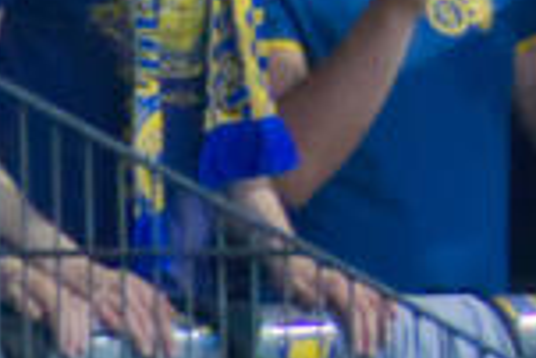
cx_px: 1959
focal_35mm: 4780
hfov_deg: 0.4
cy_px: -1017
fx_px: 71236
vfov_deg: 0.3
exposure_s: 1/100
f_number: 5.6
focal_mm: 220
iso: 800
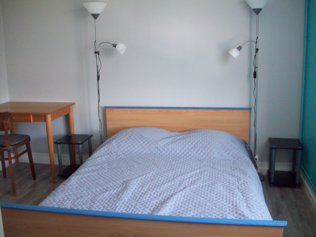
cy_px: 118
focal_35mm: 37
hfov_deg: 50.1
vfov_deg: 38.7
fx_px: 338
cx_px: 158
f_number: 2.8
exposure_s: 1/28.3
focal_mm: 6.2
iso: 160
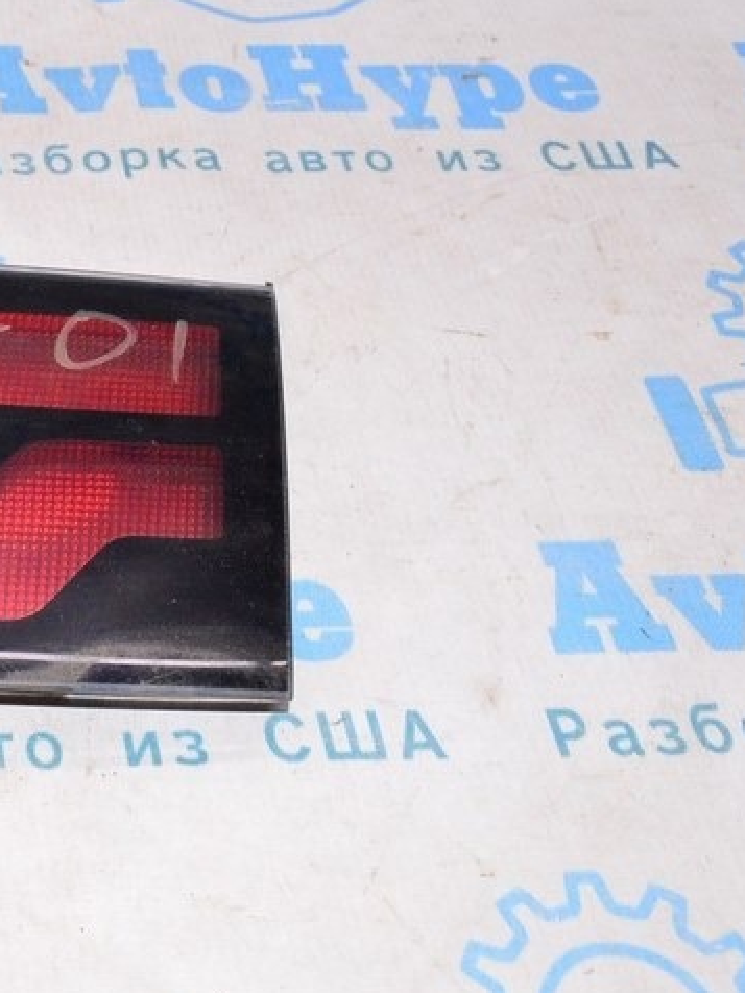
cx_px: -238
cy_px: 364
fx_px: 1779
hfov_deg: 21.3
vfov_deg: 31.0
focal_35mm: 62
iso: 1600
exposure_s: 1/200
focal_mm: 20
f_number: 8
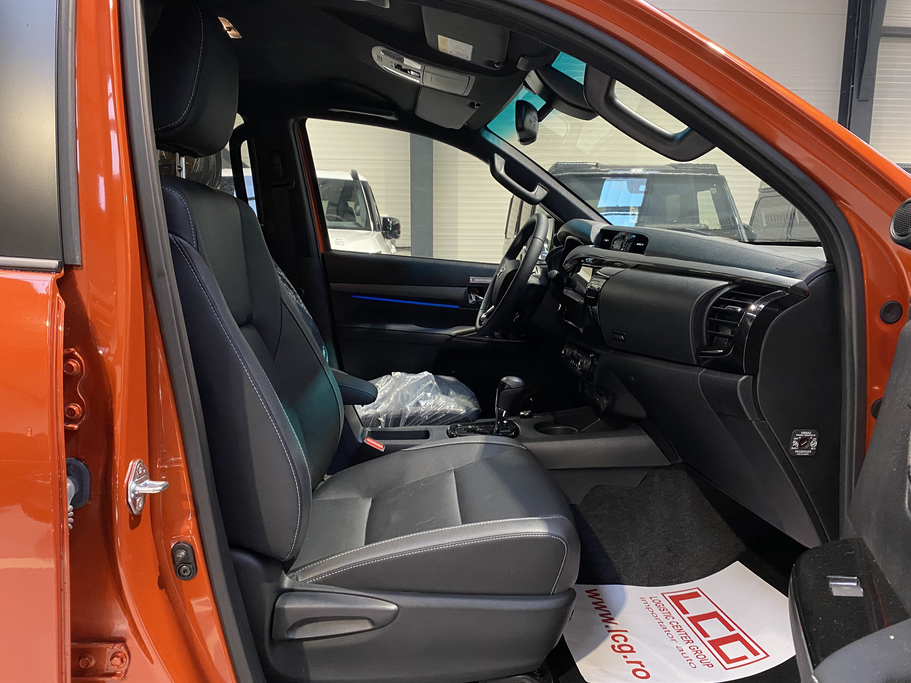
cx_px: 456
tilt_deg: -10.1
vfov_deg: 53.1
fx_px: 684
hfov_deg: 67.3
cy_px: 342
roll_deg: -0.5
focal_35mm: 26
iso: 320
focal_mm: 4.25
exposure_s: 1/50
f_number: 1.8
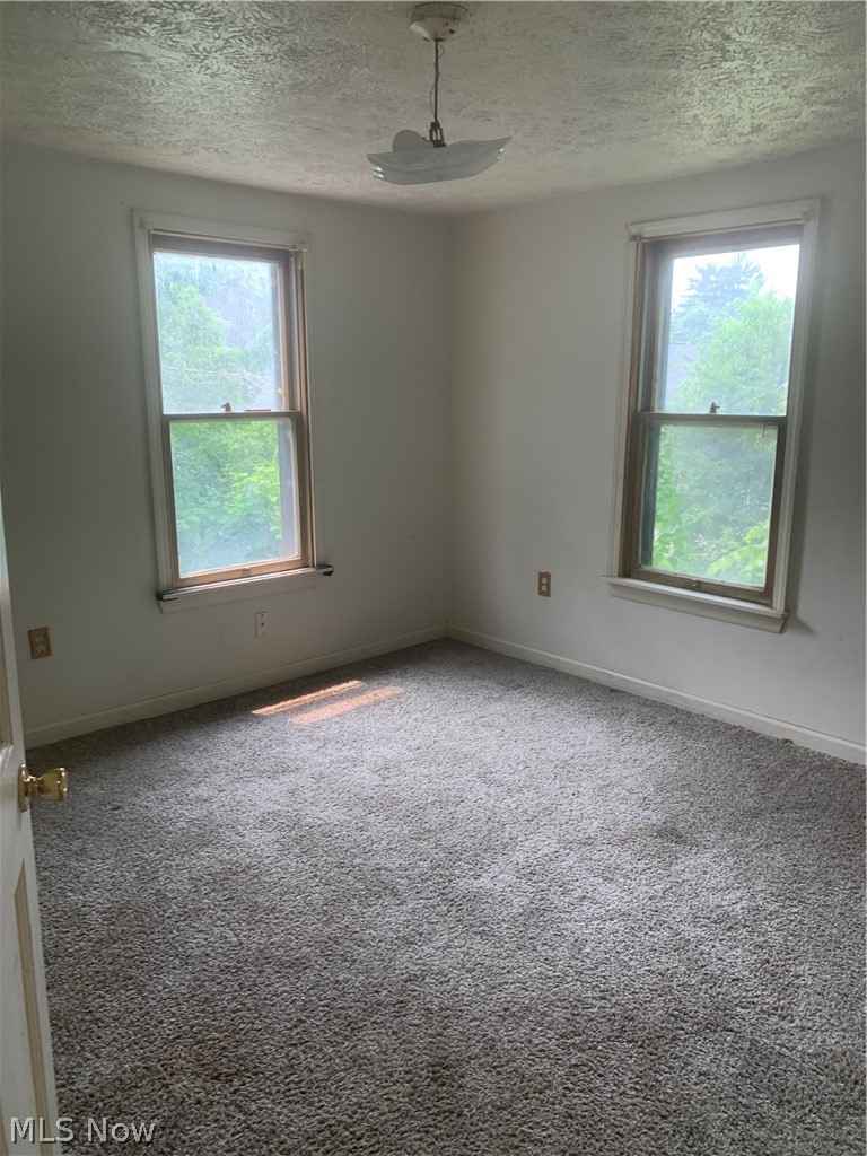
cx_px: 434
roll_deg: +0.3
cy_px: 578
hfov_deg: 53.1
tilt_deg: -9.4
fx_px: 868
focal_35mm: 26
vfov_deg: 67.3
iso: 50
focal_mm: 4.25
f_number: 1.8
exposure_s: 1/121
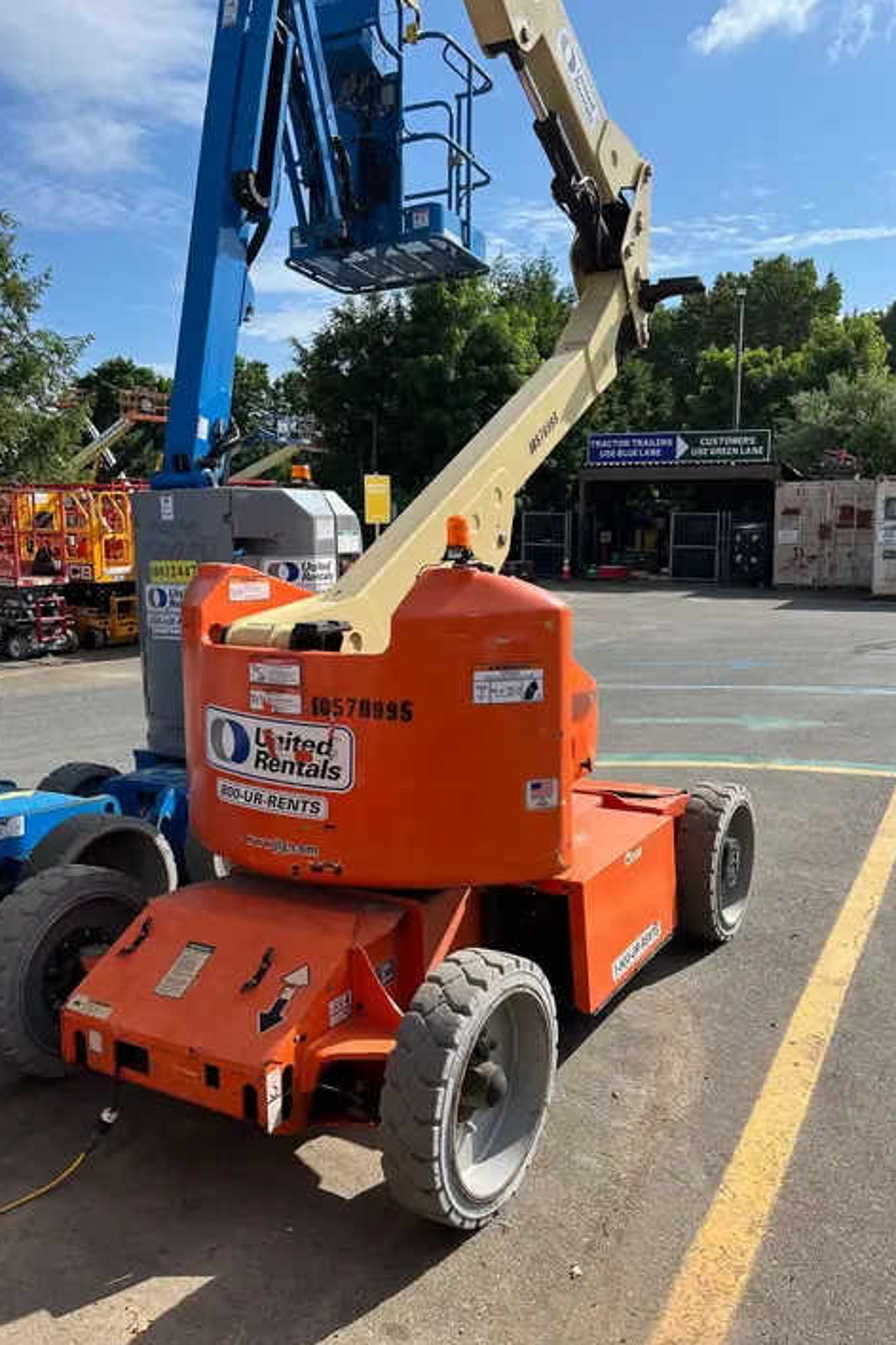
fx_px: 1045
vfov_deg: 65.5
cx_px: 495
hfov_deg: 46.3
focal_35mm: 28
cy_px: 679
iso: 50
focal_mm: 5.1
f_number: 1.6
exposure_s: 1/3135
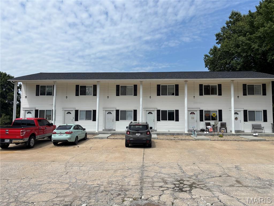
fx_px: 206
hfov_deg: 67.3
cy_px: 103
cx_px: 137
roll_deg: -0.2
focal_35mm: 26
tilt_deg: +3.7
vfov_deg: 53.1
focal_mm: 5.96
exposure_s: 1/5618
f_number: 1.6
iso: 50
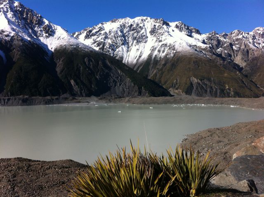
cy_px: 98
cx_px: 132
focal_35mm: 35
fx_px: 267
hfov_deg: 52.7
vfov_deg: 40.6
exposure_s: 1/1588
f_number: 2.8
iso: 80
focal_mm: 3.85
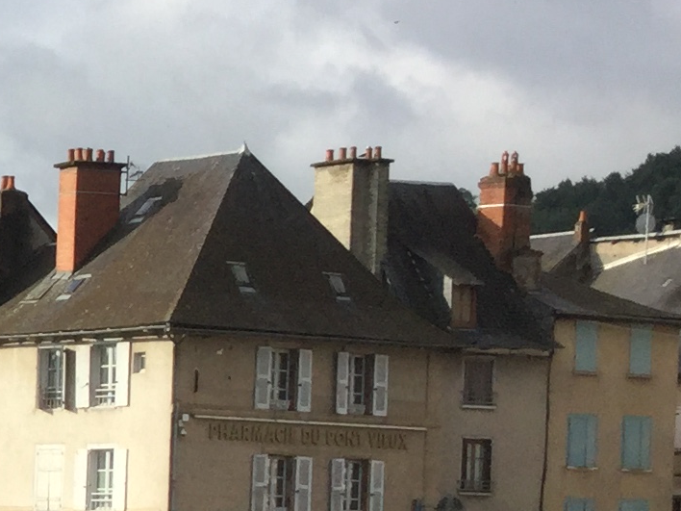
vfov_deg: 10.3
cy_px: 549
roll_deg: -1.8
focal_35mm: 143
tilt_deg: -1.9
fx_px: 2813
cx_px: -597
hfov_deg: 12.4
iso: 25
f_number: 2.4
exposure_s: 1/947
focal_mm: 3.3
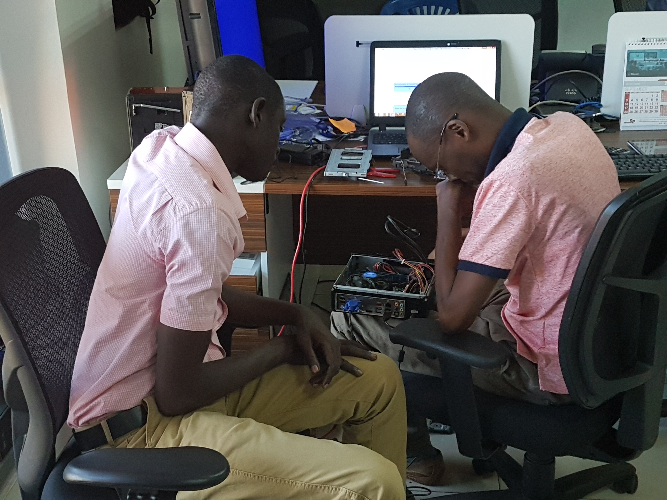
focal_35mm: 26
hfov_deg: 67.3
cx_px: 334
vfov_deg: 53.1
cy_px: 250
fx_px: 501
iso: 200
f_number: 1.7
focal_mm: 4.2
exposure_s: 1/50
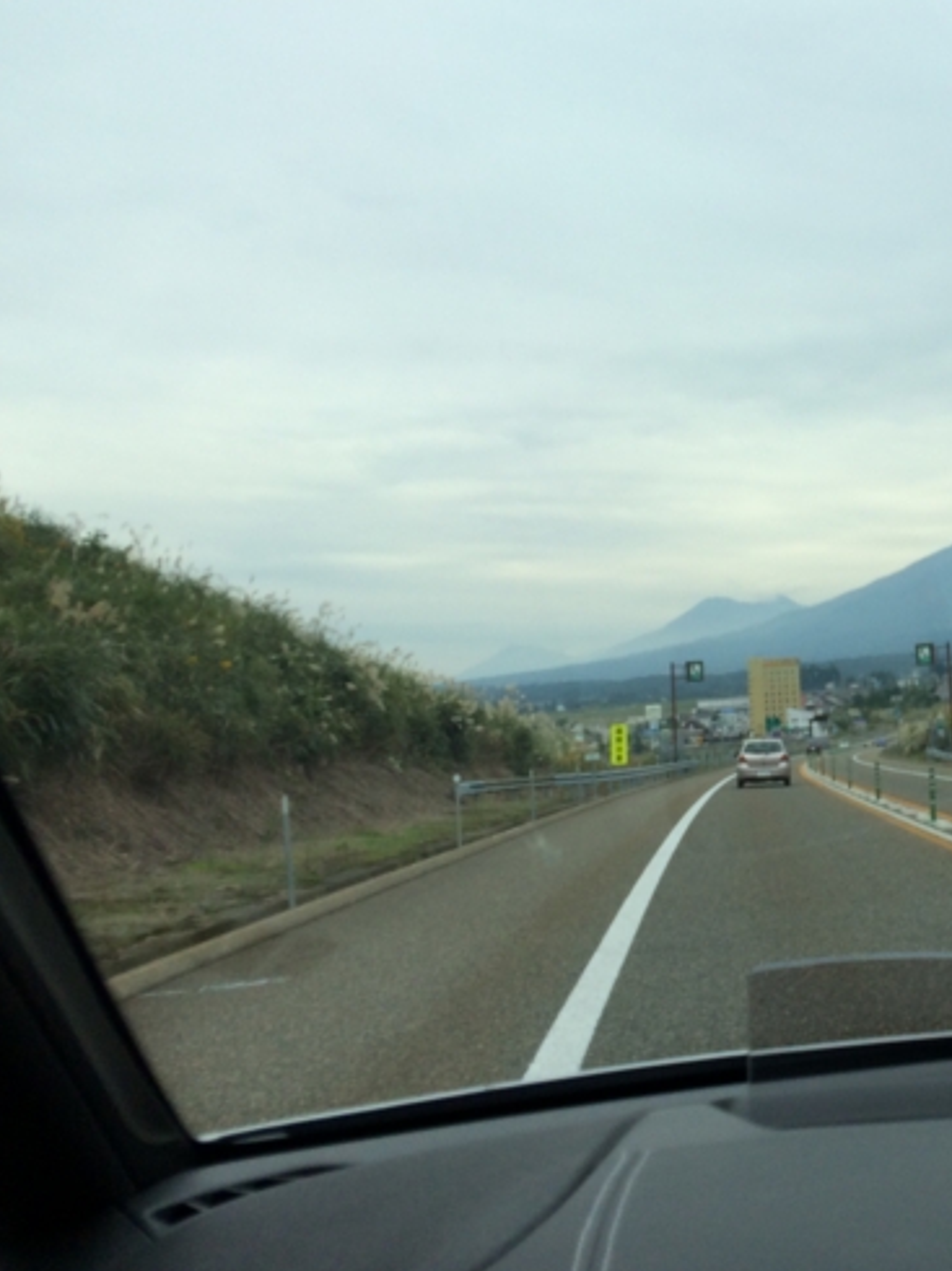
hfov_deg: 28.1
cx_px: 926
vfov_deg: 38.9
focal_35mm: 49
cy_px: 568
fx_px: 1798
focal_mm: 4.12
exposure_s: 1/855
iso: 32
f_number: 2.2
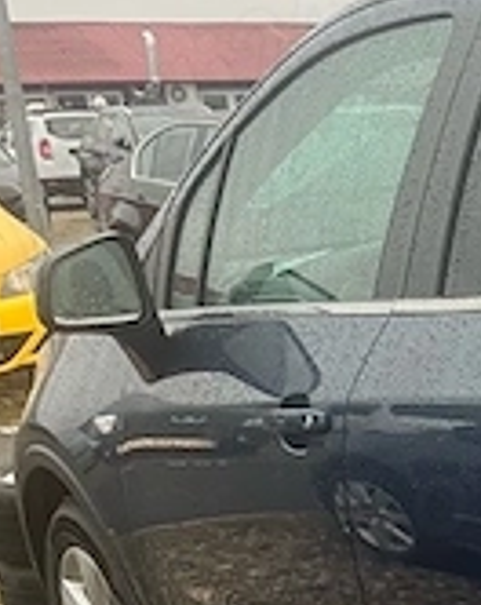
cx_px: 947
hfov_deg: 14.1
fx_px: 1643
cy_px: 663
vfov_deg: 19.9
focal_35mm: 92
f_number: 1.6
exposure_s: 1/50
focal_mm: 5.1
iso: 160
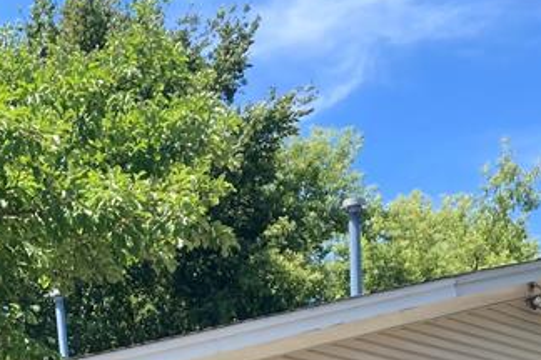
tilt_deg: +4.3
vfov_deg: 14.0
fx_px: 1382
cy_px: 537
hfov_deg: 21.9
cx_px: 110
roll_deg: -1.1
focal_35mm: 92
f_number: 1.8
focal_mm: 3.99
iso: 20
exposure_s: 1/704
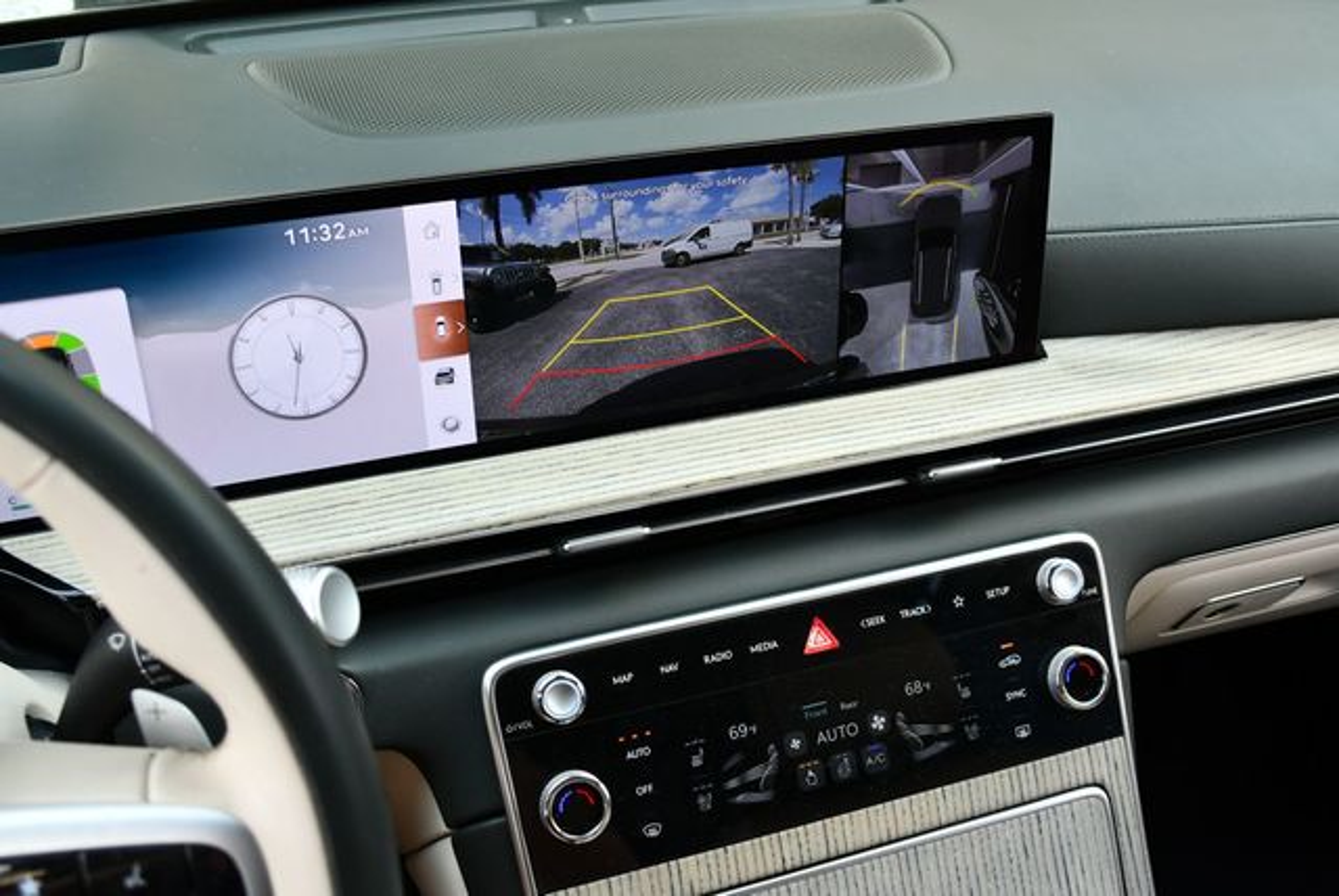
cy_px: 448
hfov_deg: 53.1
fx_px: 1340
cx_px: 670
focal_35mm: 36
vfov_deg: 36.9
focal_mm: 18
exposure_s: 1/250
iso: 450
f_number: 3.5
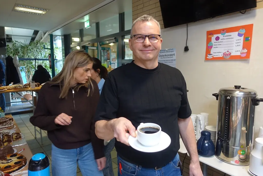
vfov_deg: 53.1
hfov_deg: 73.7
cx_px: 132
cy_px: 88
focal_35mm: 24
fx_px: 175
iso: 400
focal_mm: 8.8
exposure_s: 1/80
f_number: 1.8
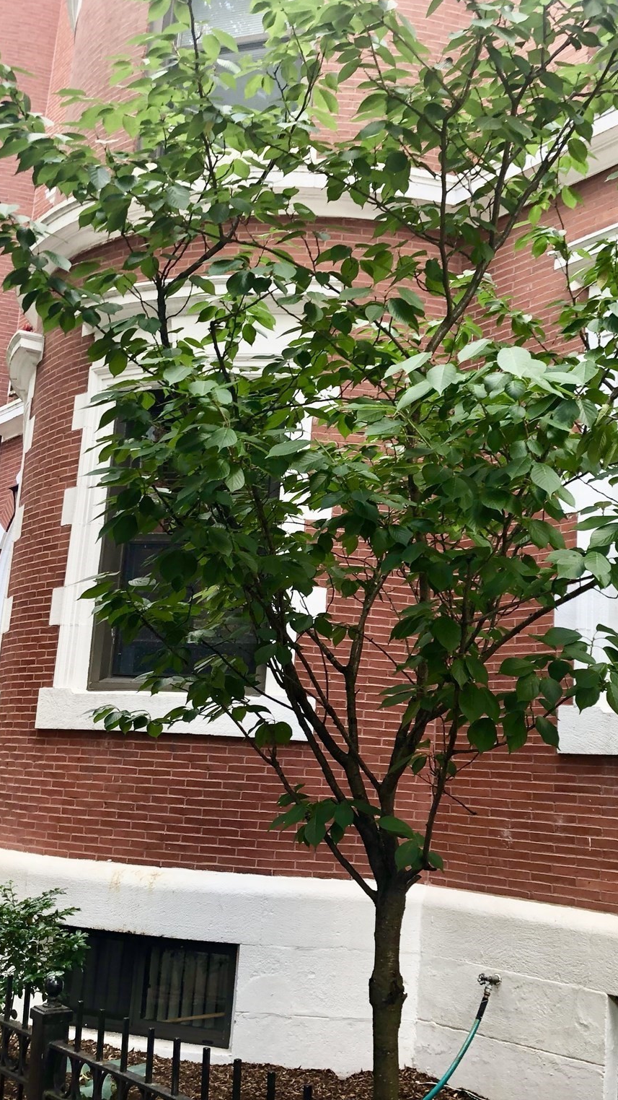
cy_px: 546
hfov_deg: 28.9
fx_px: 1195
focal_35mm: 41
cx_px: 376
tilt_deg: +11.6
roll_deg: -3.4
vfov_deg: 49.4
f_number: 1.8
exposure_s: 1/120
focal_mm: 4
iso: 50
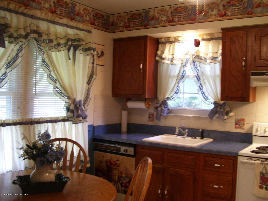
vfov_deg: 38.7
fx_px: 286
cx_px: 134
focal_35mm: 37
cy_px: 100
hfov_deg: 50.1
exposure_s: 1/8
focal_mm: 6
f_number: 2.7
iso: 160
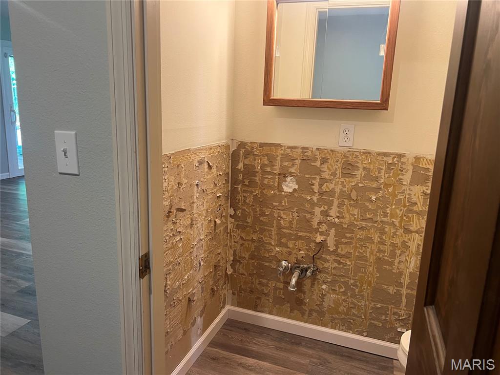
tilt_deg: -11.9
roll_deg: -2.0
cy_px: 188
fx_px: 376
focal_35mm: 26
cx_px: 250
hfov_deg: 67.3
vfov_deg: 53.1
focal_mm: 5.7
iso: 125
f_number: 1.5
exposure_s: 1/60
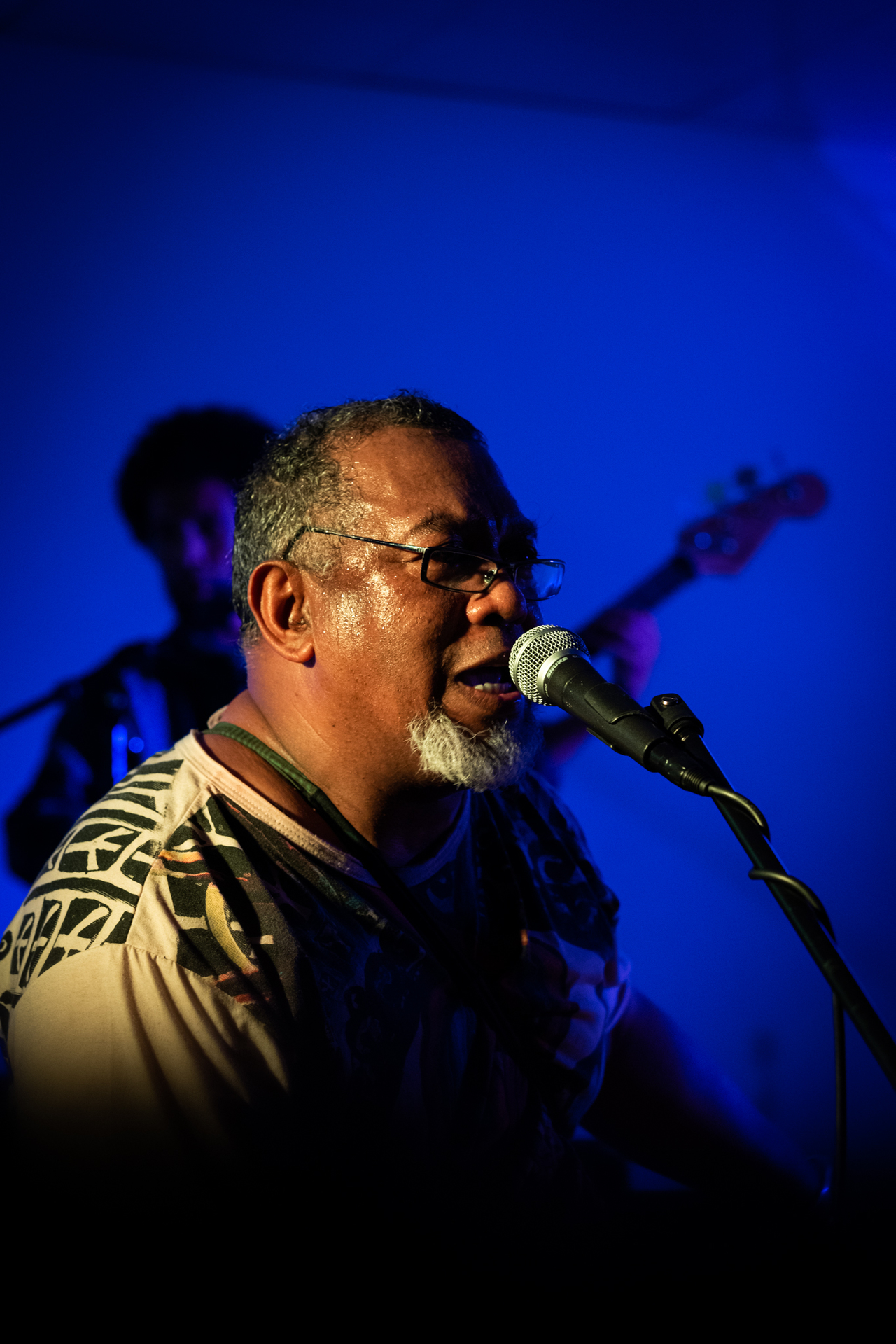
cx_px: 448
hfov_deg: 16.3
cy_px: 672
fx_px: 3136
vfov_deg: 24.2
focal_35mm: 84
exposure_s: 1/80
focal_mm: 56
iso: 1250
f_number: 2.8
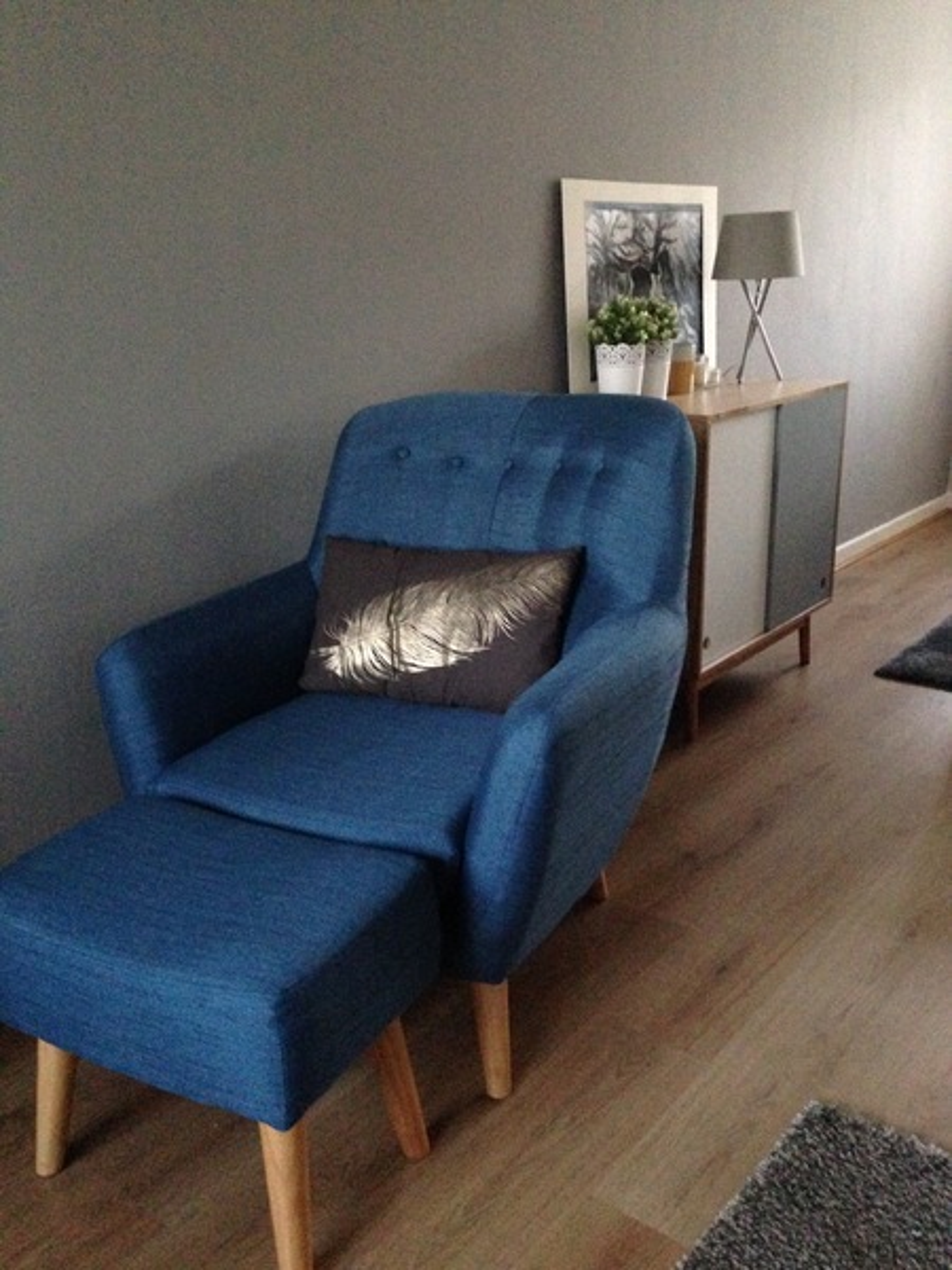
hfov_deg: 42.9
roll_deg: +0.3
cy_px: 635
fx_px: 1210
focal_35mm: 33
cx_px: 476
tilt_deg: -14.1
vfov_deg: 55.4
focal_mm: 4.12
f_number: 2.4
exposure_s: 1/15
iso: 800
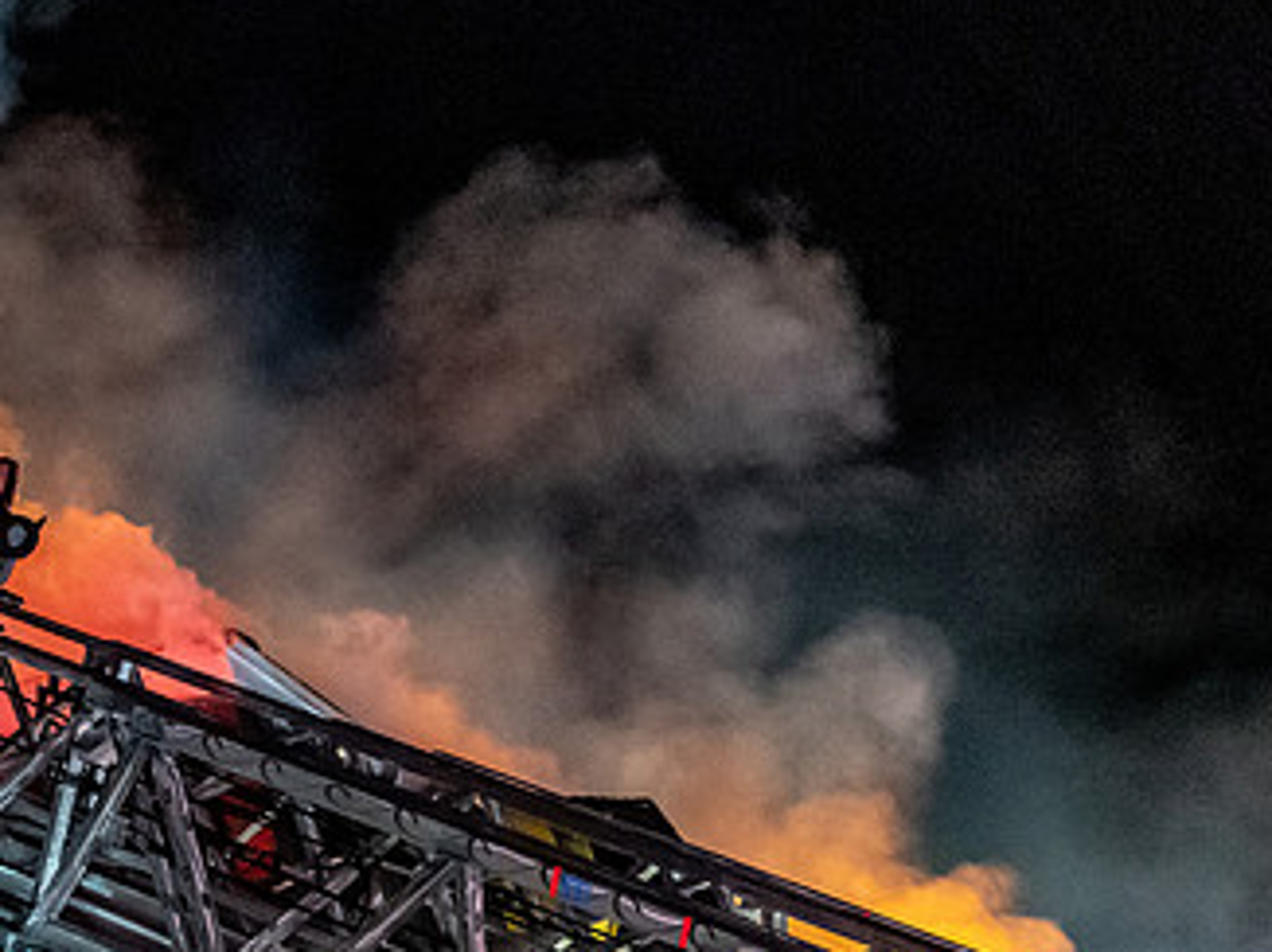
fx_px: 7087
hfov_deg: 10.2
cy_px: 622
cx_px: 433
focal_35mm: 193
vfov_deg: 7.7
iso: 25600
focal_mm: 70
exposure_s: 1/50
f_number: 4.5
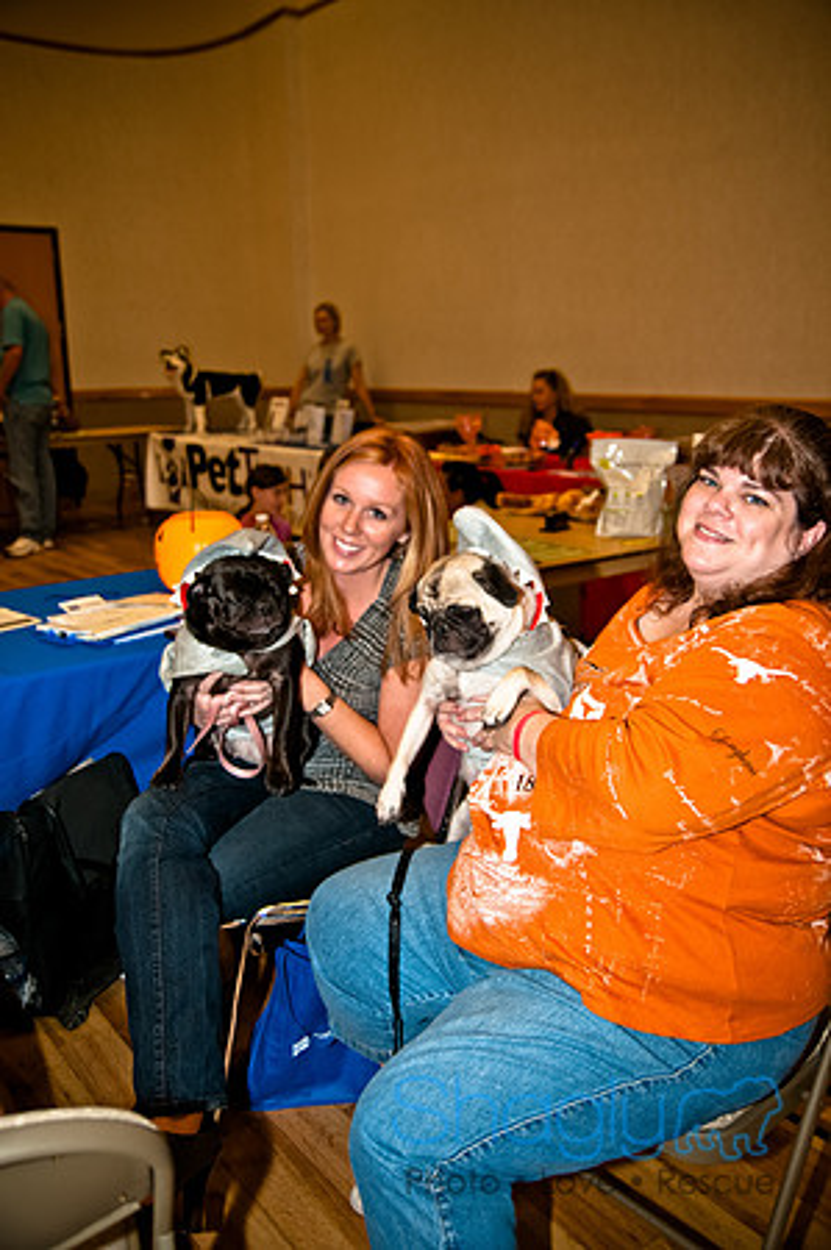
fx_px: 1145
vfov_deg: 57.3
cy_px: 625
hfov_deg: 39.9
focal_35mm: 33
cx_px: 416
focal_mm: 22
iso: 200
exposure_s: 1/125
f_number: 2.8
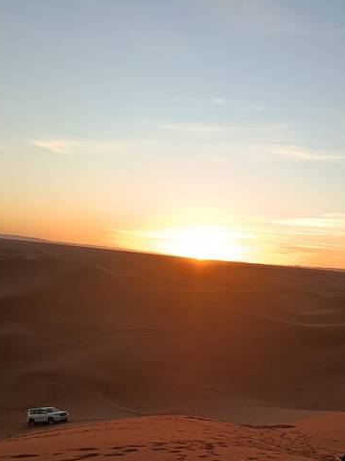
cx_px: 211
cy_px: 361
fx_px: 638
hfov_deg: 30.2
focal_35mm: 48
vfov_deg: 38.3
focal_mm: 5.24
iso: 50
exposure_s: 1/136
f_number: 1.7
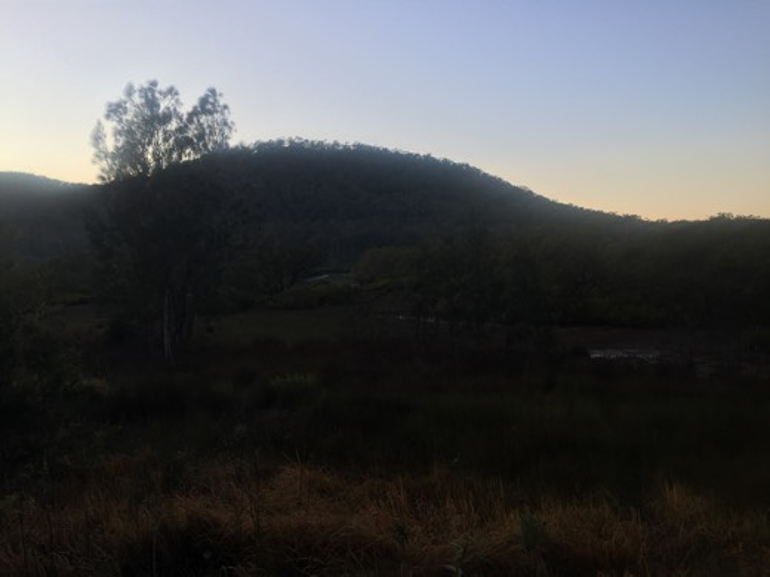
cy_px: 288
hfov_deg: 61.7
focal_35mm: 29
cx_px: 385
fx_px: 645
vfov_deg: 48.2
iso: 32
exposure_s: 1/120
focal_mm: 4.15
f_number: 2.2
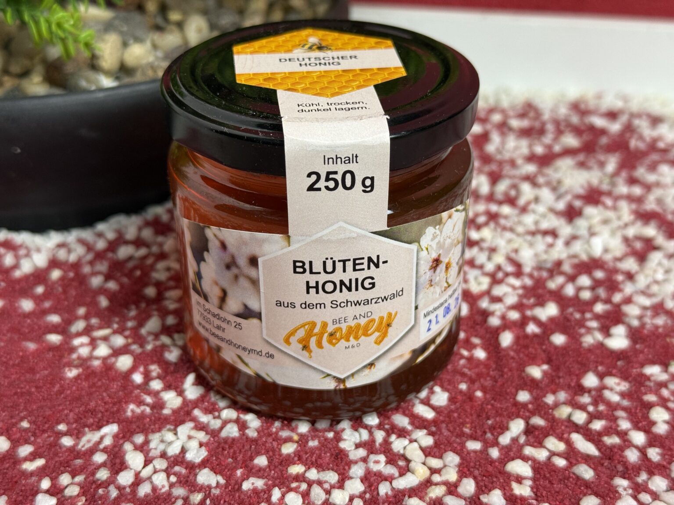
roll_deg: +0.8
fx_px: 935
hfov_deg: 39.7
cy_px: 252
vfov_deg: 30.3
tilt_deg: -30.6
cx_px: 337
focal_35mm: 48
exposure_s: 1/50
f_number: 1.78
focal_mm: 6.76
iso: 80
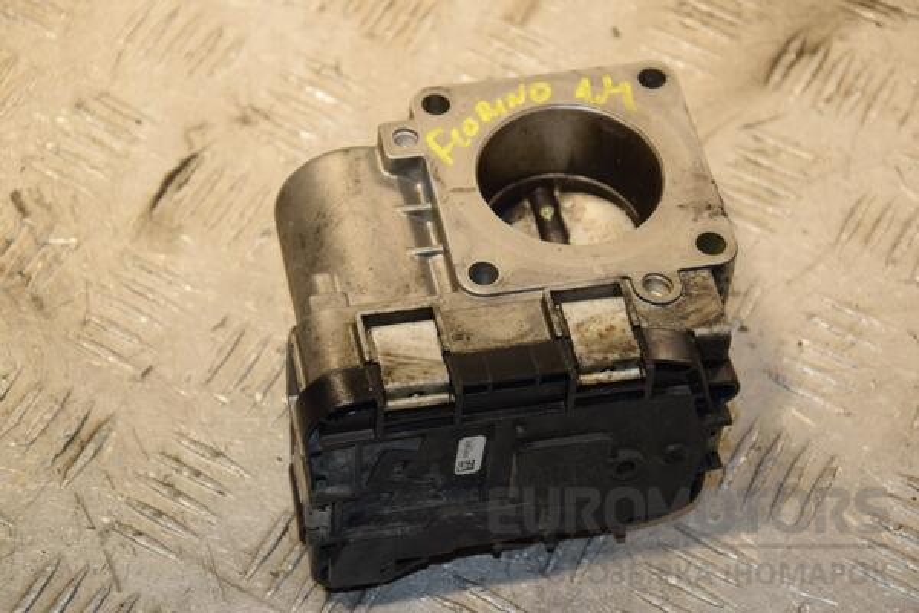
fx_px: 2680
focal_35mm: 105
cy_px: 306
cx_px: 460
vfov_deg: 13.0
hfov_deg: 19.5
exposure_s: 1/200
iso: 800
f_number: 6.3
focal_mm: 70
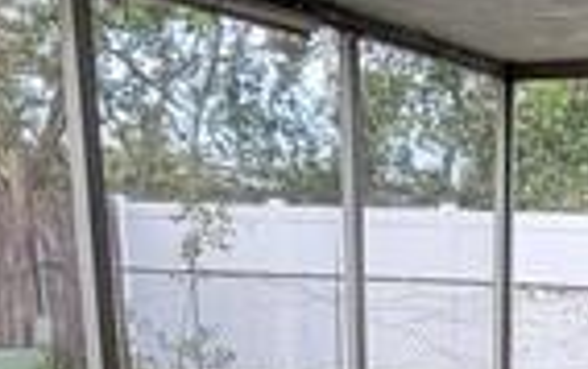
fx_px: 1251
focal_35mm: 78
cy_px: 668
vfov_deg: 14.6
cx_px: 559
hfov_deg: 25.4
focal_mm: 2.2
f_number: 2.2
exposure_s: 1/120
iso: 64
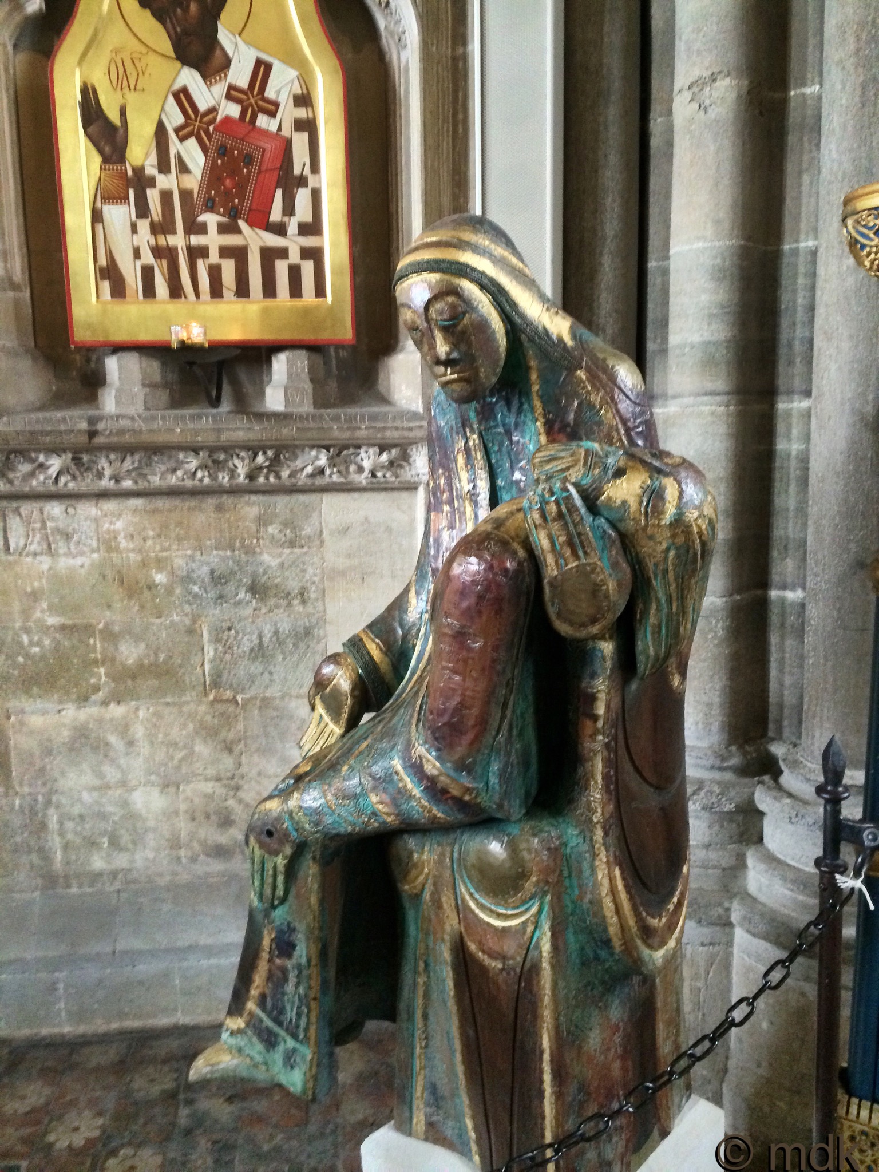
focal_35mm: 29
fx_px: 982
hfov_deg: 48.2
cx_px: 440
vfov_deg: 61.7
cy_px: 586
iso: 400
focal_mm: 4.15
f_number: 2.2
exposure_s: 1/17
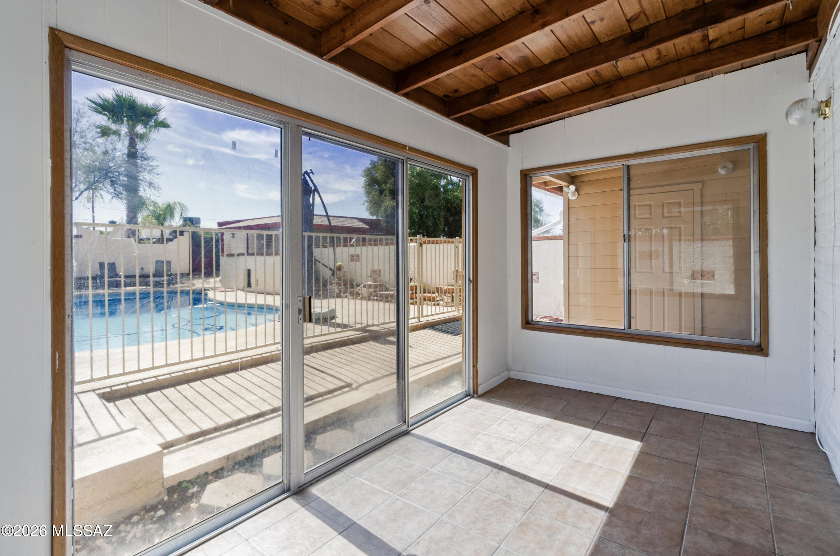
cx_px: 420
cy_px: 278
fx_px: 349
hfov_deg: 100.5
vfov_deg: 77.1
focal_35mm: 15
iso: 200
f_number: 22
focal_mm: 10
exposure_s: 1/13
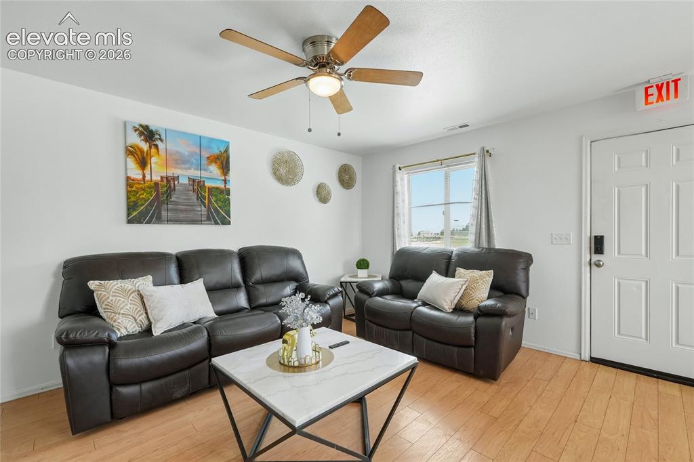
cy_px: 231
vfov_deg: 77.3
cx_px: 347
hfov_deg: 100.4
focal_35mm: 15
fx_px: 289
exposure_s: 1/10
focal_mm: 10
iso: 800
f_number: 8
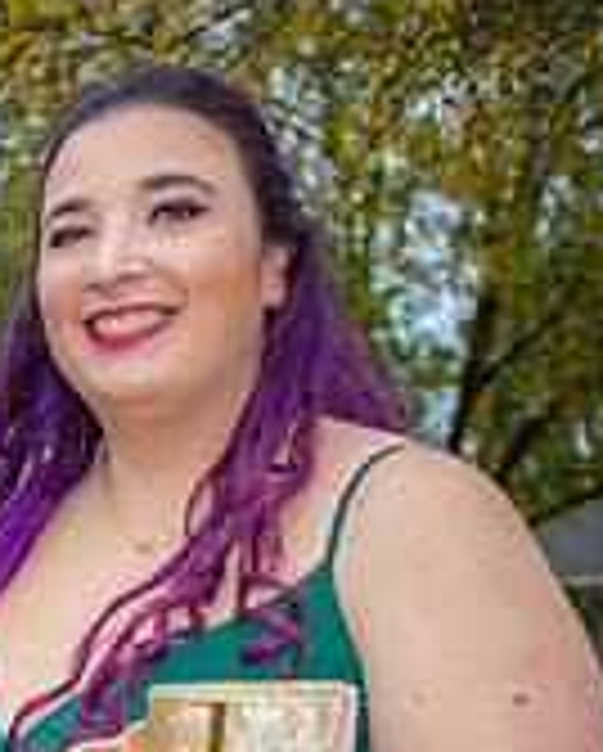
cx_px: -414
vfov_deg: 23.0
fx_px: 1737
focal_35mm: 78
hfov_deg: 16.9
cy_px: 829
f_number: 2.8
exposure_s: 1/640
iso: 320
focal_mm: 24
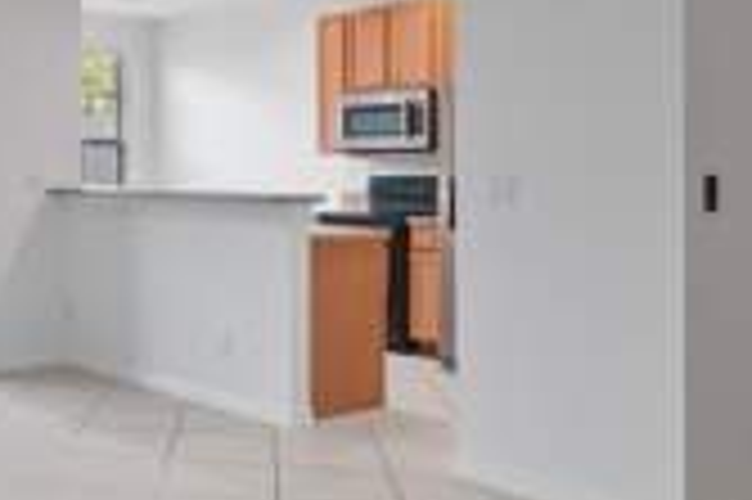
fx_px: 897
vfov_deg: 31.1
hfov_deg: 41.1
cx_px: 45
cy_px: 243
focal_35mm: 43
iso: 200
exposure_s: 1/5
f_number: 8
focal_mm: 10
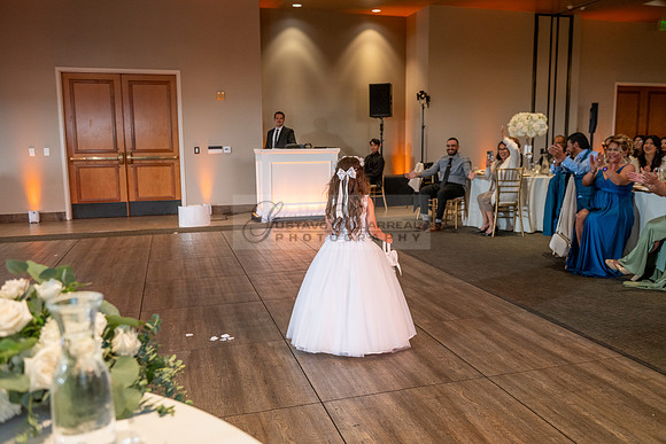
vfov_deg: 42.3
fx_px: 574
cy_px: 222
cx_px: 333
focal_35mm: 31
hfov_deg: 60.3
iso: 800
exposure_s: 1/200
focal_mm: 31
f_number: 3.5
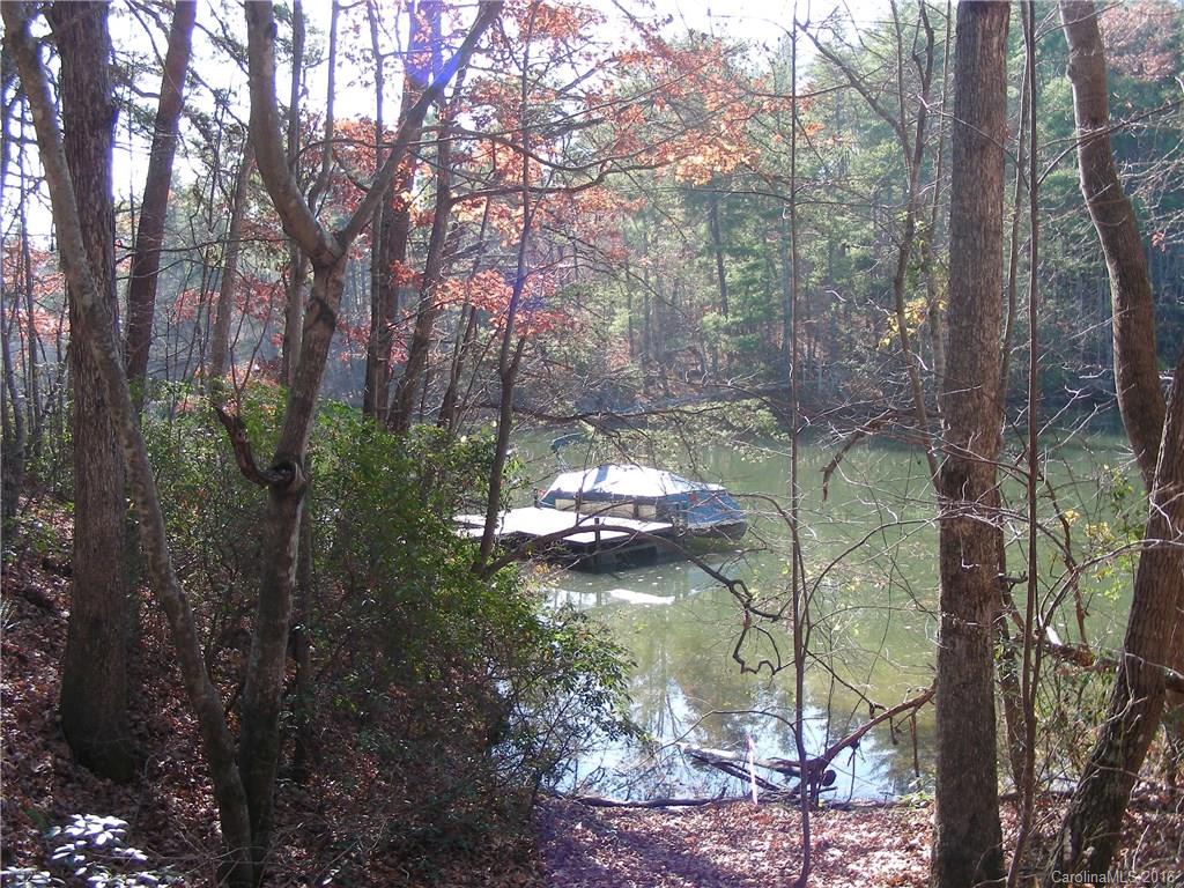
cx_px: 592
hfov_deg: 49.0
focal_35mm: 38
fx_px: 1300
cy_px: 444
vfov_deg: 37.7
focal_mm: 6.3
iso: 50
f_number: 3.5
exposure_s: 1/83
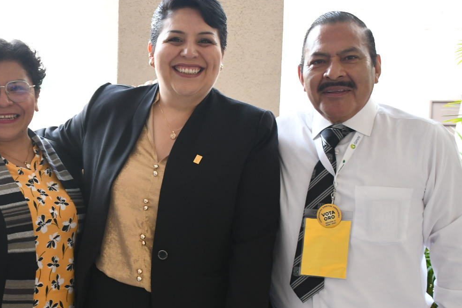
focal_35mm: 66
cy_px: 202
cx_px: 120
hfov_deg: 30.1
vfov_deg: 20.6
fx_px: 847
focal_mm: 27
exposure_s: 1/125
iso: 1250
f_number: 4.5
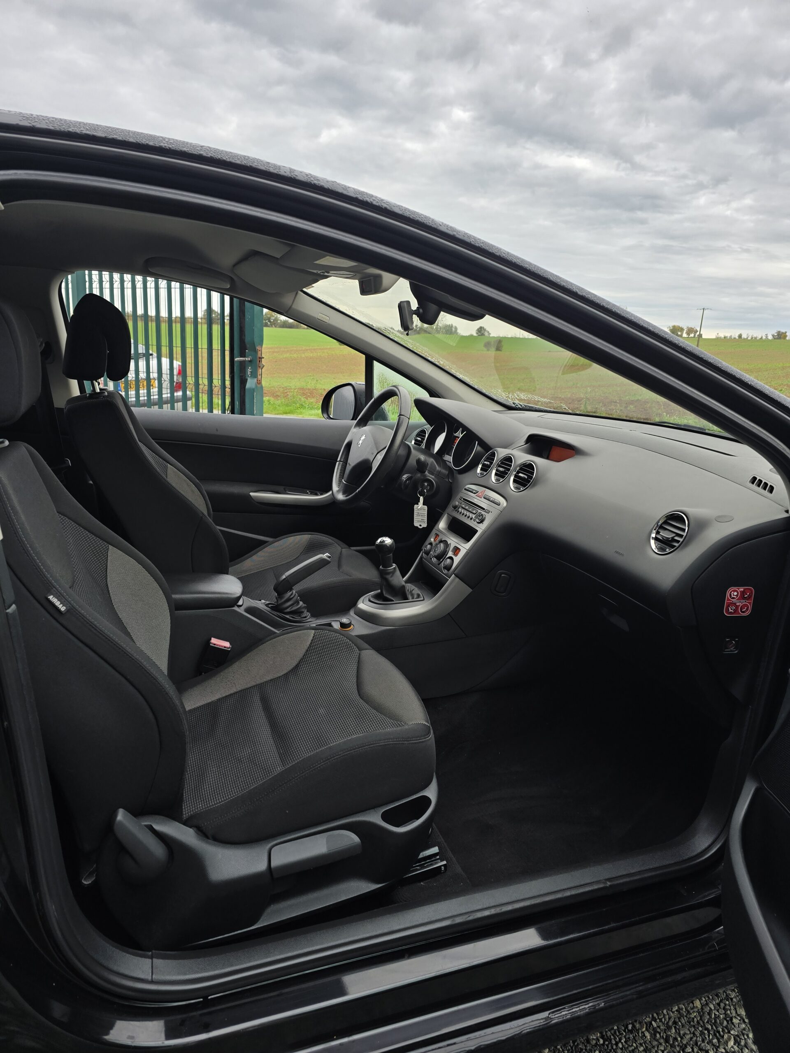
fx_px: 700
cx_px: 395
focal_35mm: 23
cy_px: 526
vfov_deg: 73.9
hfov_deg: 58.9
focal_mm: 6.3
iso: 25
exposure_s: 1/180
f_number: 1.7
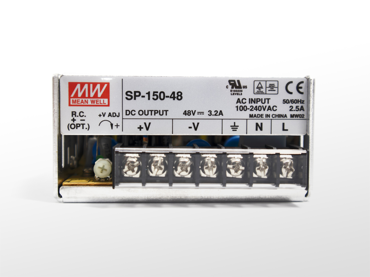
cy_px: 138
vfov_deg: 49.7
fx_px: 299
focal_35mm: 28
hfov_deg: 63.4
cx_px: 185
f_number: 1.8
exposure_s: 1/60
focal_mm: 3.99
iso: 25
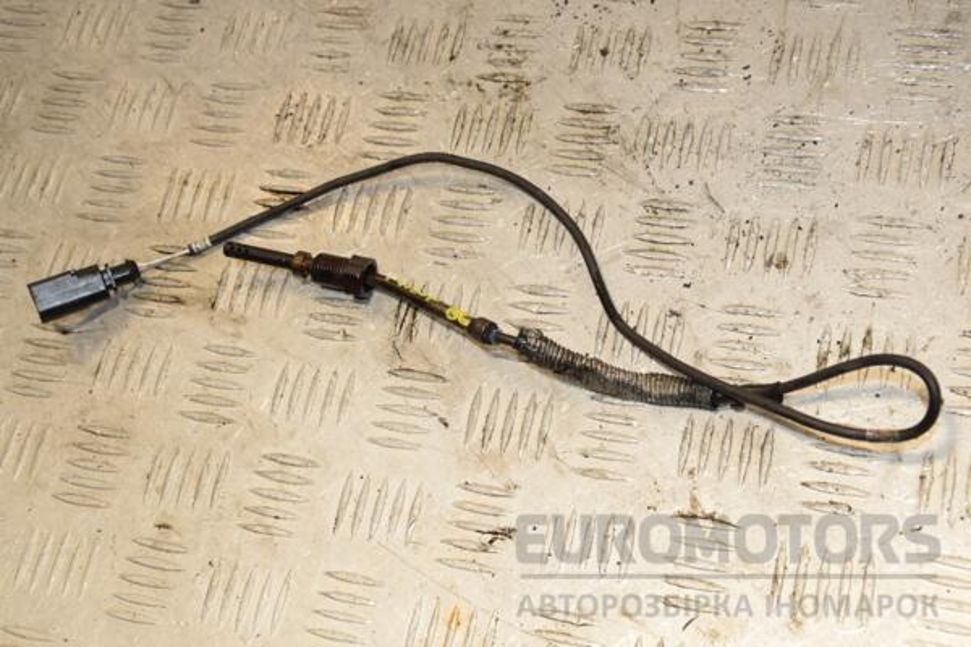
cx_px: 486
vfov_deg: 23.8
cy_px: 324
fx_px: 1537
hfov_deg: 35.1
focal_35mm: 57
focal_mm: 38
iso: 800
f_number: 8
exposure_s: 1/200
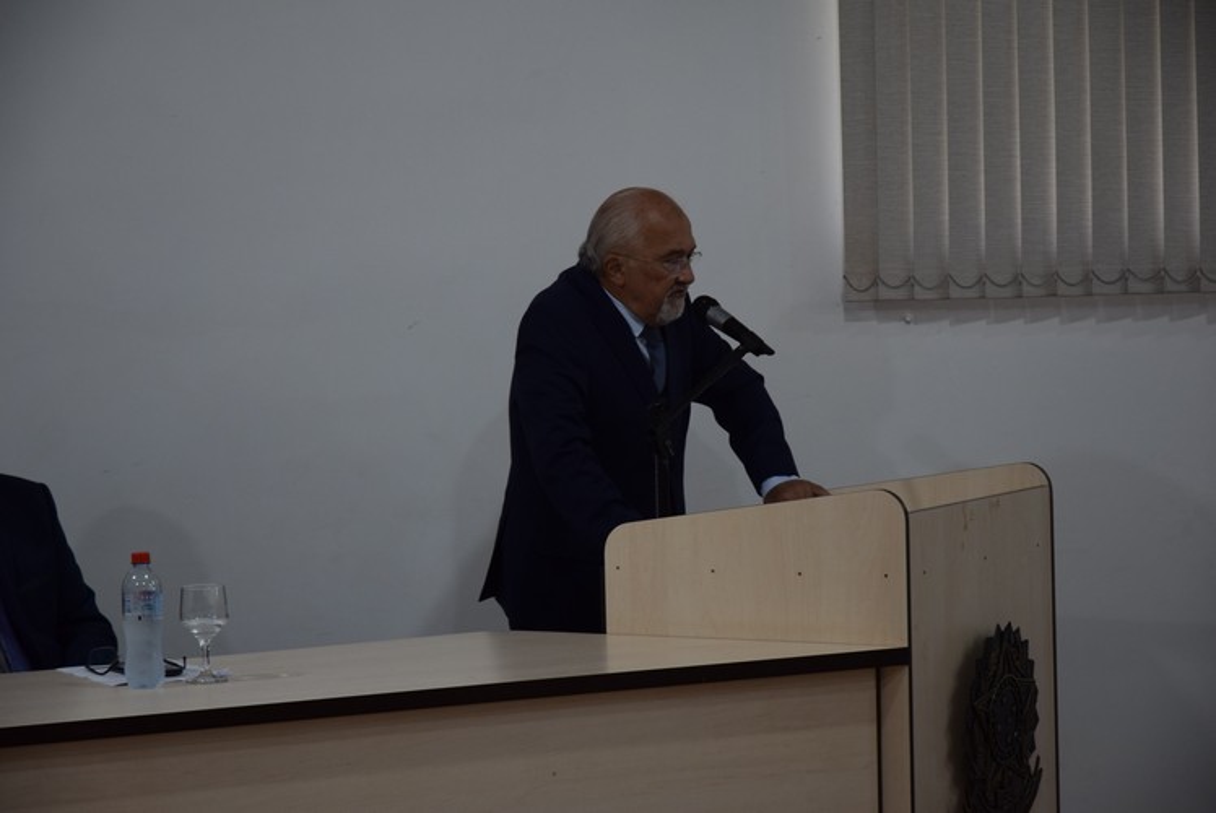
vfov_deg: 13.1
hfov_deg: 19.4
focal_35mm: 105
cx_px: 608
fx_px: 3549
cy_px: 406
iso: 800
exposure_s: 1/125
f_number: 4.5
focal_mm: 70
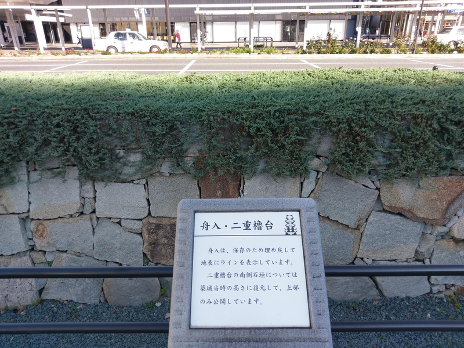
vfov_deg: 53.1
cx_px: 232
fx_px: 349
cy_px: 174
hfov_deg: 67.3
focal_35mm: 26
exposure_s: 1/733
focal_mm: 4.58
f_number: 1.8
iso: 100
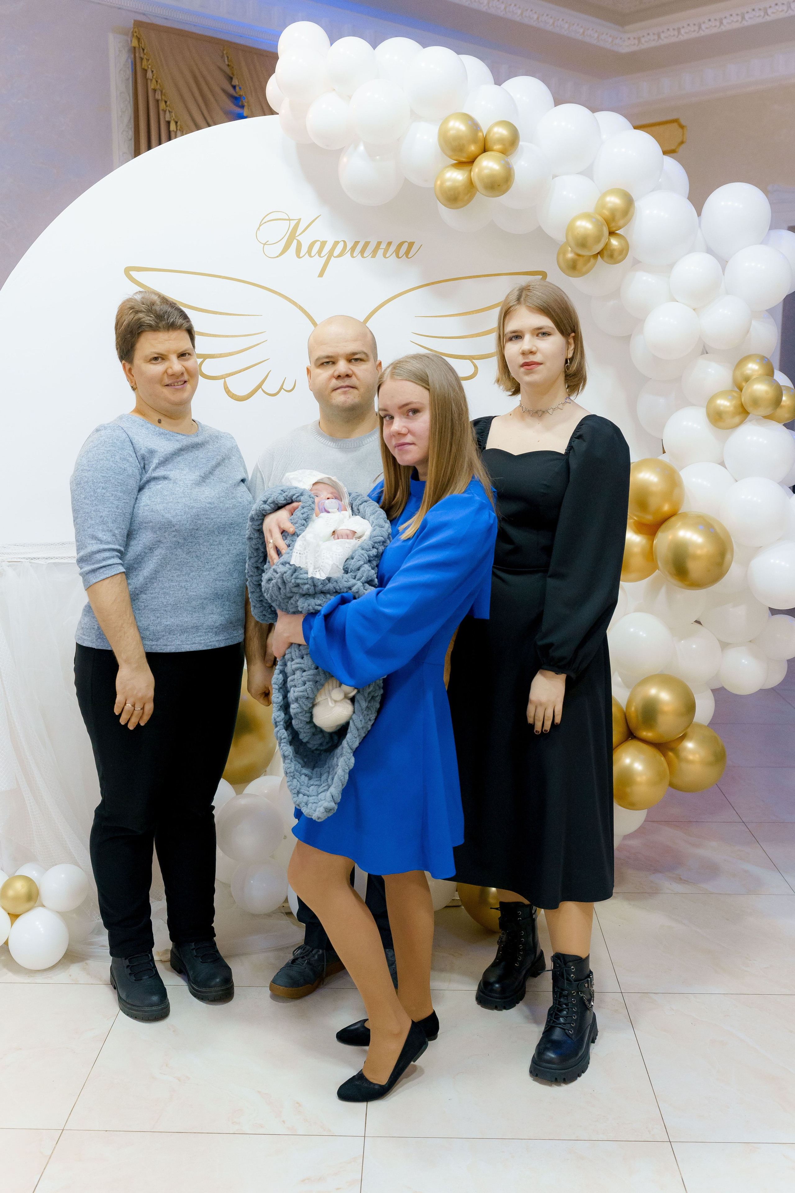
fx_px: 1226
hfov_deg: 35.9
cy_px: 596
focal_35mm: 37
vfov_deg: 51.9
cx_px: 398
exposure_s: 1/160
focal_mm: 37
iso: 3200
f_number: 4.5
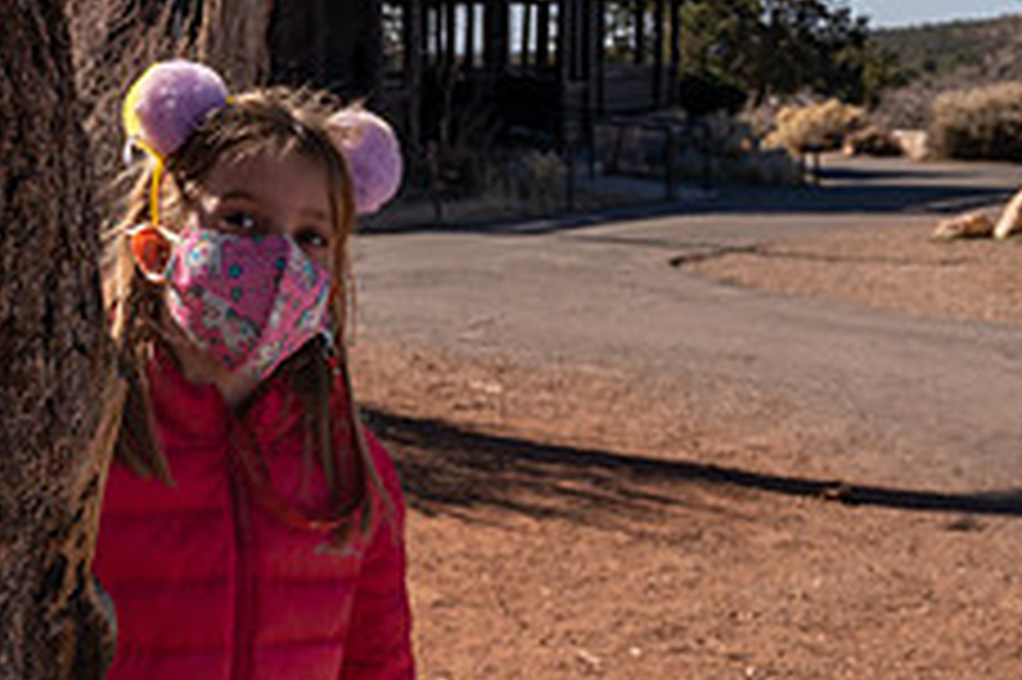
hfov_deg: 28.3
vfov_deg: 19.4
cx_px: 225
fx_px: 1986
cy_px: 347
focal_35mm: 70
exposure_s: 1/2000
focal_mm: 27
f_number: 8
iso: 400
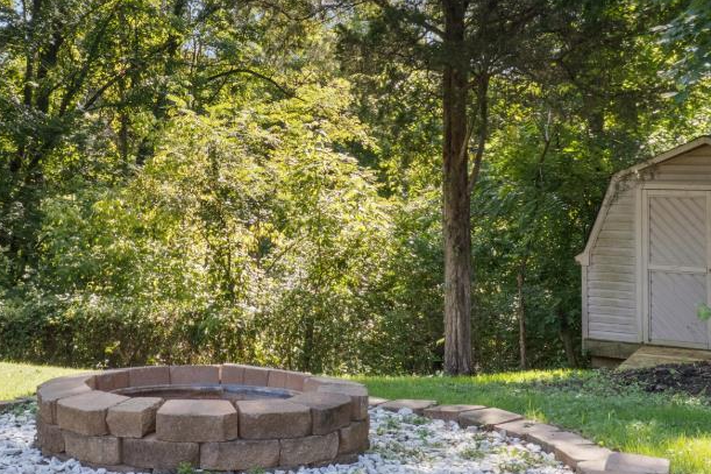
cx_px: 207
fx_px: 1066
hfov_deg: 36.3
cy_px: 93
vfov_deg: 24.6
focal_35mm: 54
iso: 100
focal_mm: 8.38
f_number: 2.8
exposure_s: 1/200
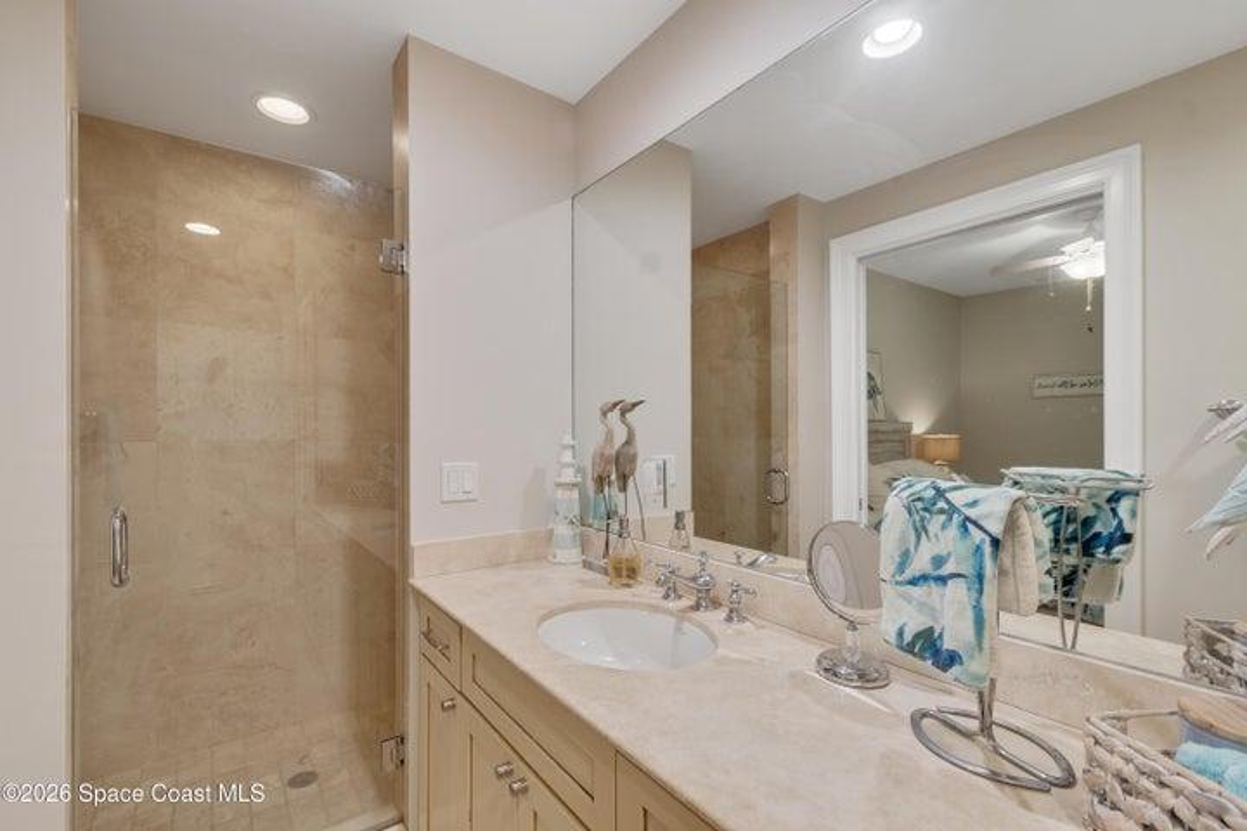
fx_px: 520
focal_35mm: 15
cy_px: 416
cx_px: 624
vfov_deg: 77.3
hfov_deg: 100.4
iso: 320
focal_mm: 10
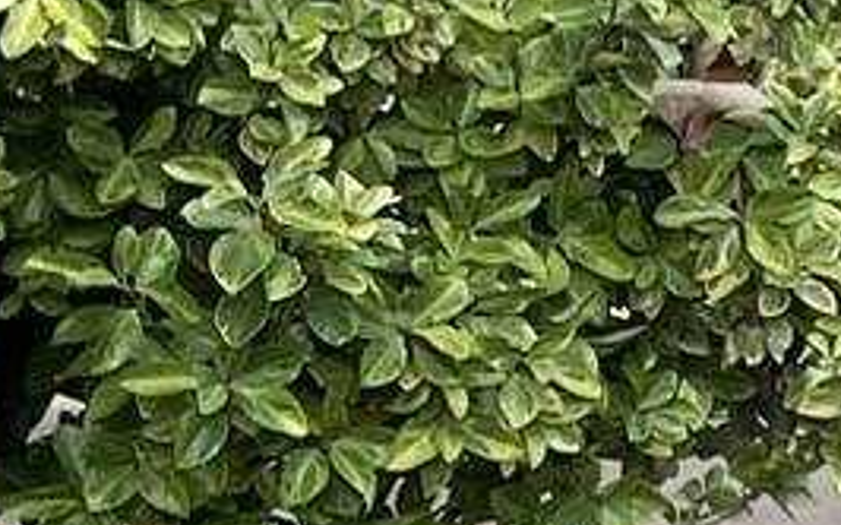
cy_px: 269
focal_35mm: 204
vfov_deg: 6.4
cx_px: 3042
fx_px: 4674
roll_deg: -2.1
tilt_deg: -11.1
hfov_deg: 7.8
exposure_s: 1/454
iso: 32
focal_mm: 5.1
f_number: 1.6
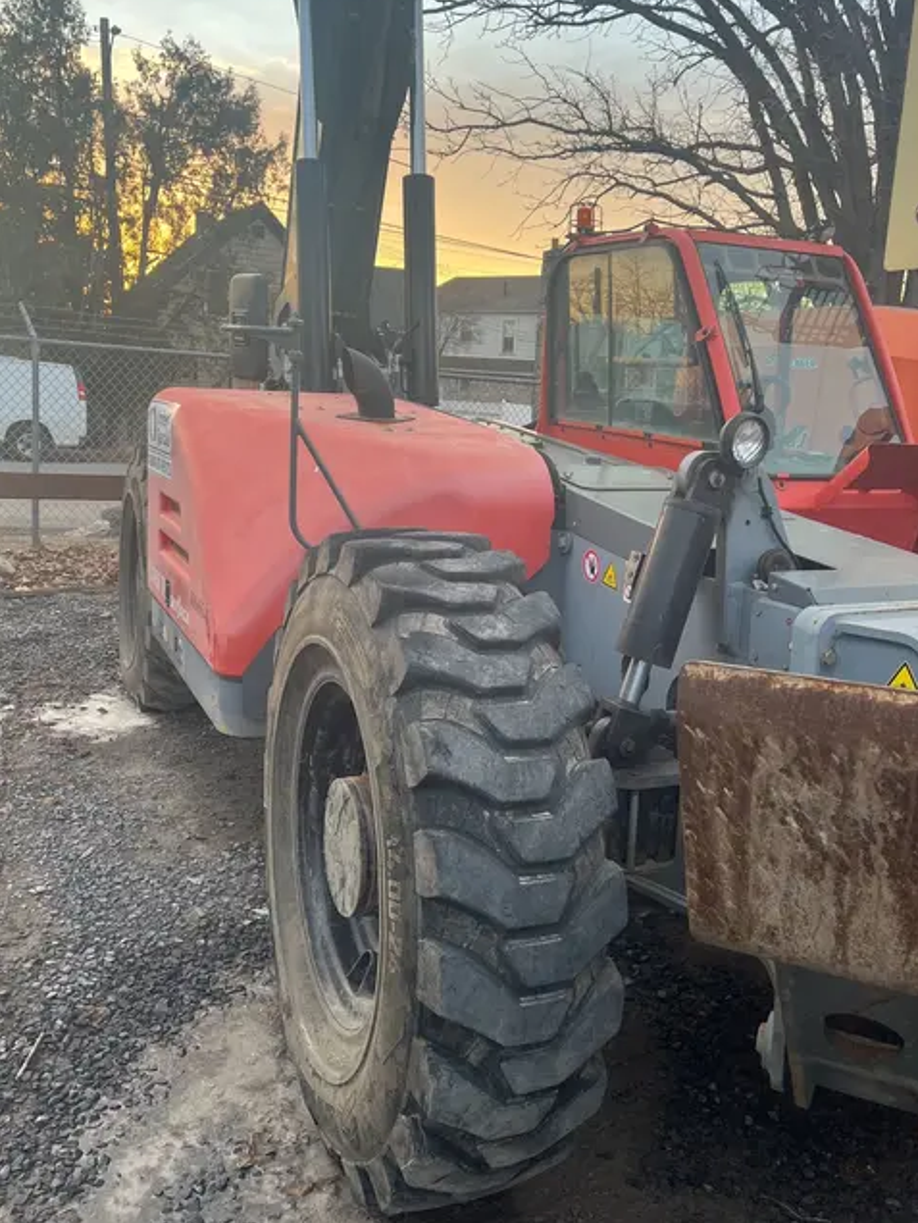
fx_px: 1060
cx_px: 525
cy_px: 554
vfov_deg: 59.8
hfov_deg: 46.7
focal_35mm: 30
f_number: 1.6
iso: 40
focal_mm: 5.1
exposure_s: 1/129
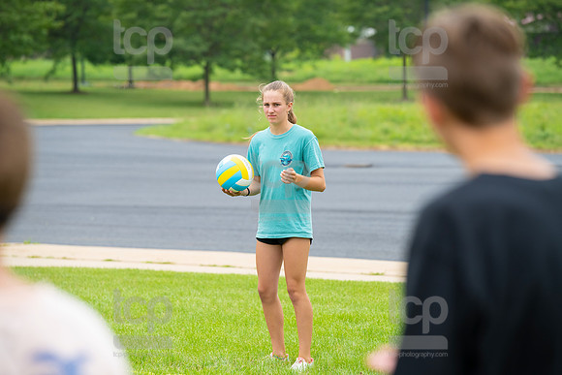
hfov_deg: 11.7
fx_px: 2732
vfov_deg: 7.9
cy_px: 188
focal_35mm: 175
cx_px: 281
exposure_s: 1/1250
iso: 640
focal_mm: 175
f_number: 4.5
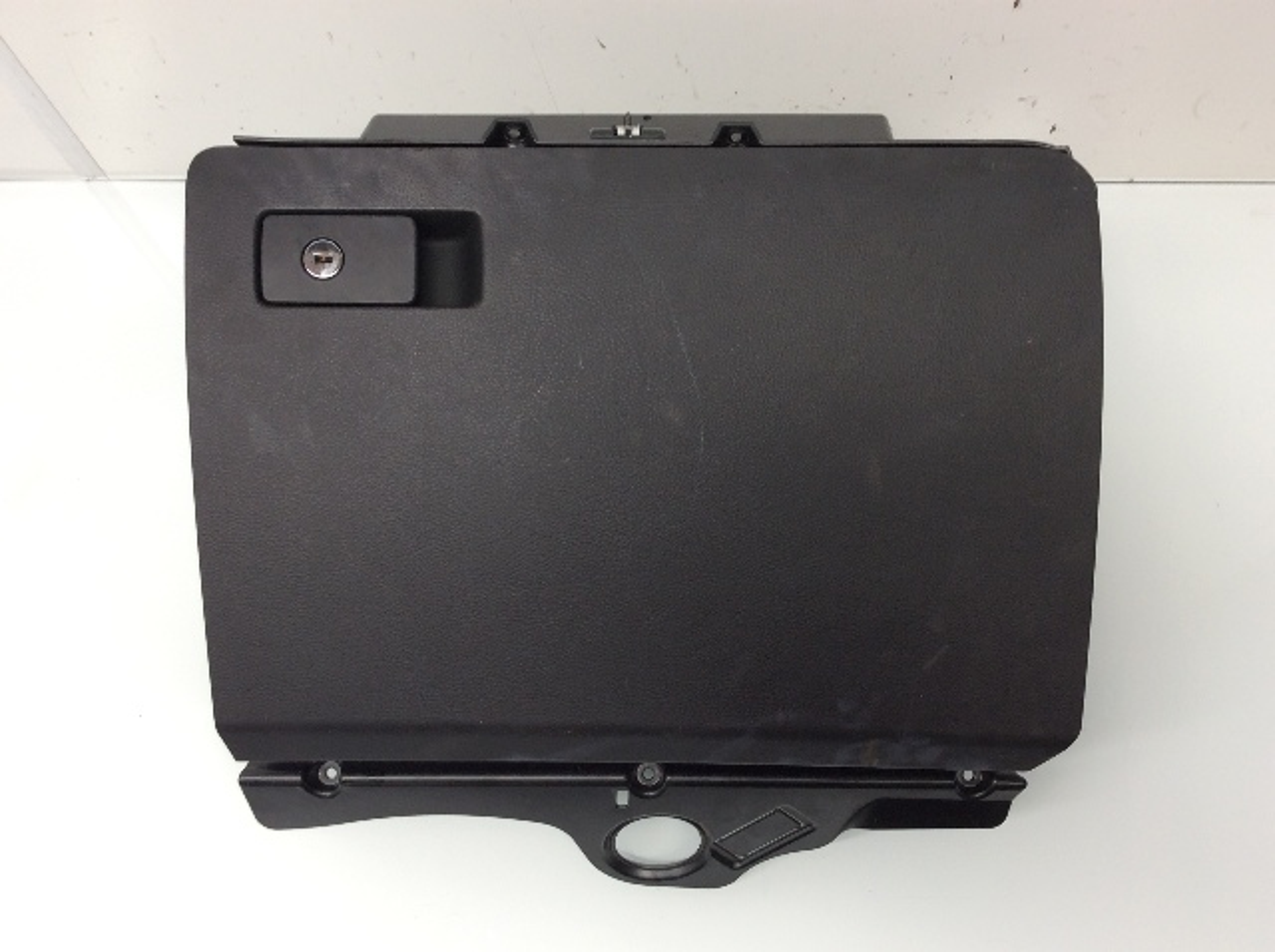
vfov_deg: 44.1
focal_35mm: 32
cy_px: 476
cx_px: 638
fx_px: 1177
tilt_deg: -69.2
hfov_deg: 56.9
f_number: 2.4
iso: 32
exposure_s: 1/24
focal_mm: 3.3
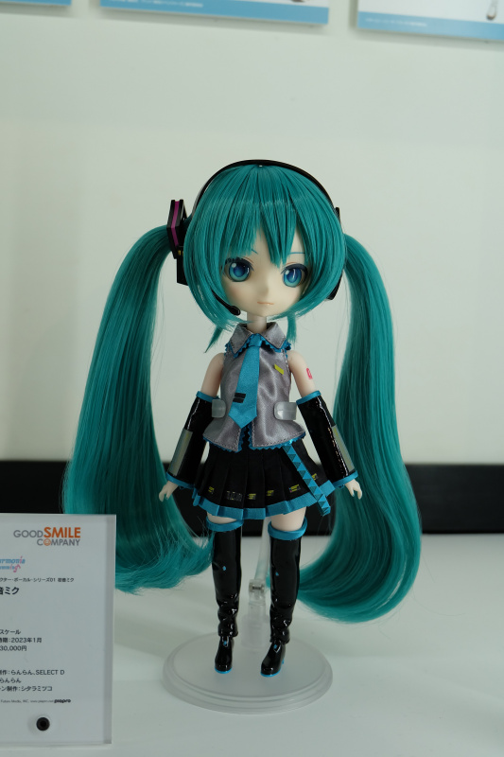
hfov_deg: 31.9
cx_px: 252
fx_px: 882
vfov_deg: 46.4
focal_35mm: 42
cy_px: 378
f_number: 4.5
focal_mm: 28.2
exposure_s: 1/125
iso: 500
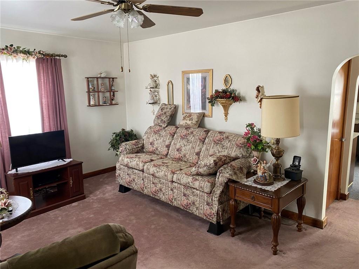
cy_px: 134
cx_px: 180
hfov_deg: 67.3
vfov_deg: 53.1
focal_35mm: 26
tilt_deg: -11.8
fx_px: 270
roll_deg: +0.3
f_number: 1.8
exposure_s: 1/60
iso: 160
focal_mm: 4.25
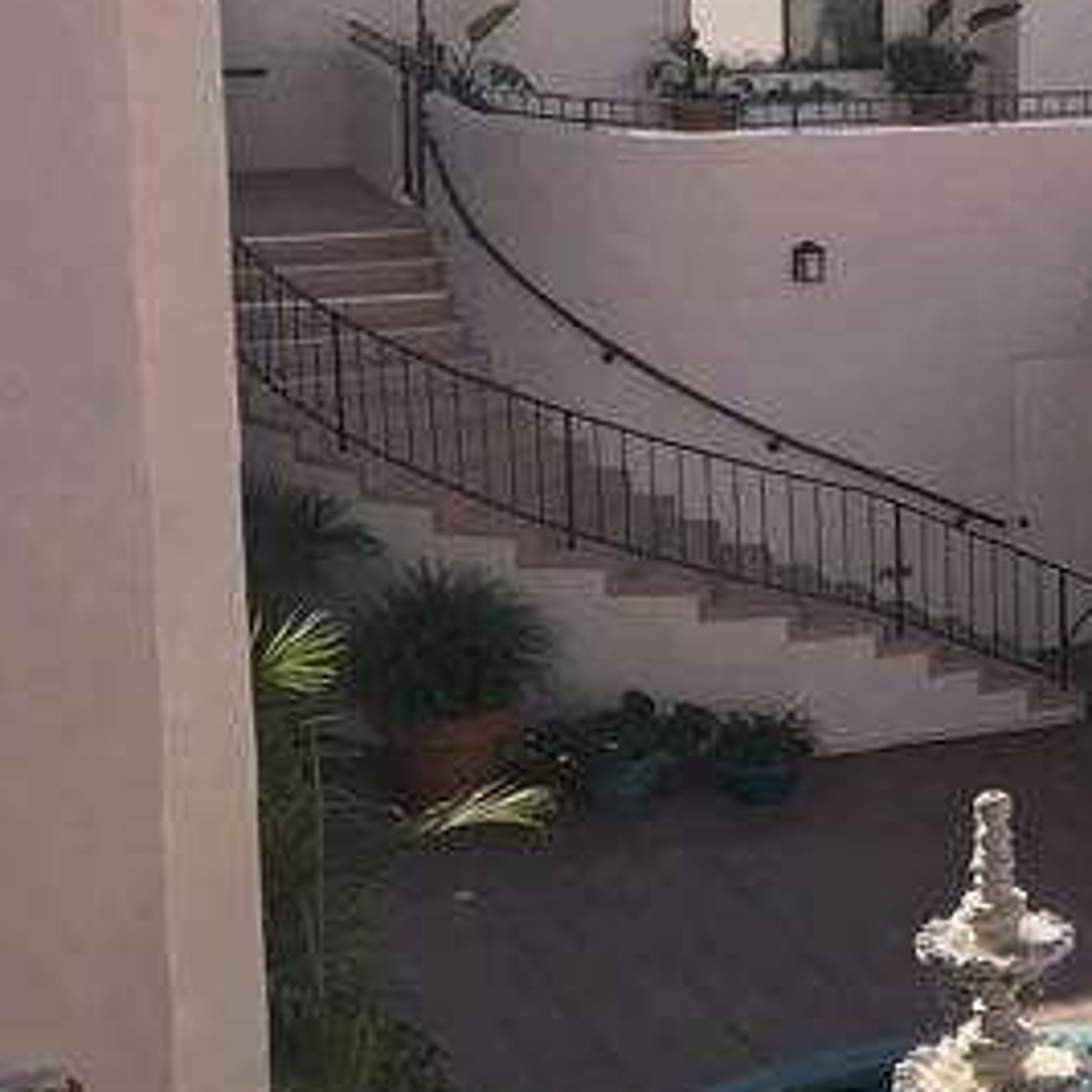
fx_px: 3391
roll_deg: -4.3
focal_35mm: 95
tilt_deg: -11.7
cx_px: 2057
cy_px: 364
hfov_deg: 15.4
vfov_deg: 18.2
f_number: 1.8
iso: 20
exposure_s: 1/1277
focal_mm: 3.99
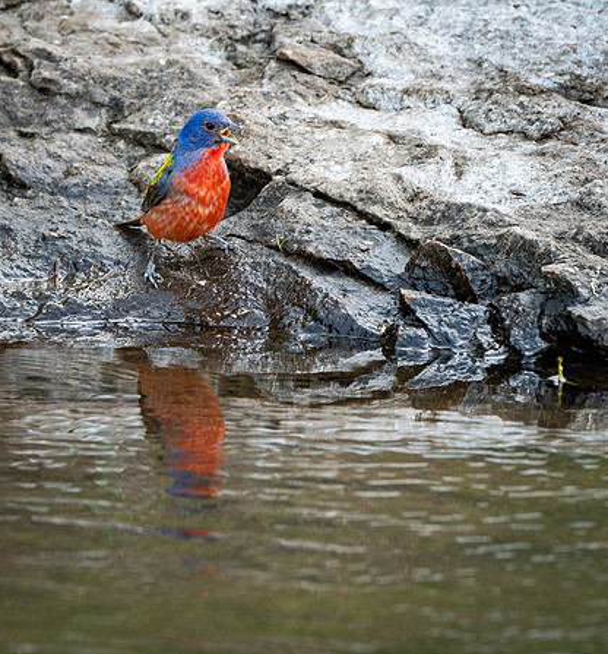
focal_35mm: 713
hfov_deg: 2.4
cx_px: 228
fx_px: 14706
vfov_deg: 2.5
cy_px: 289
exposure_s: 1/160
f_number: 5
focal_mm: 200
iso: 400
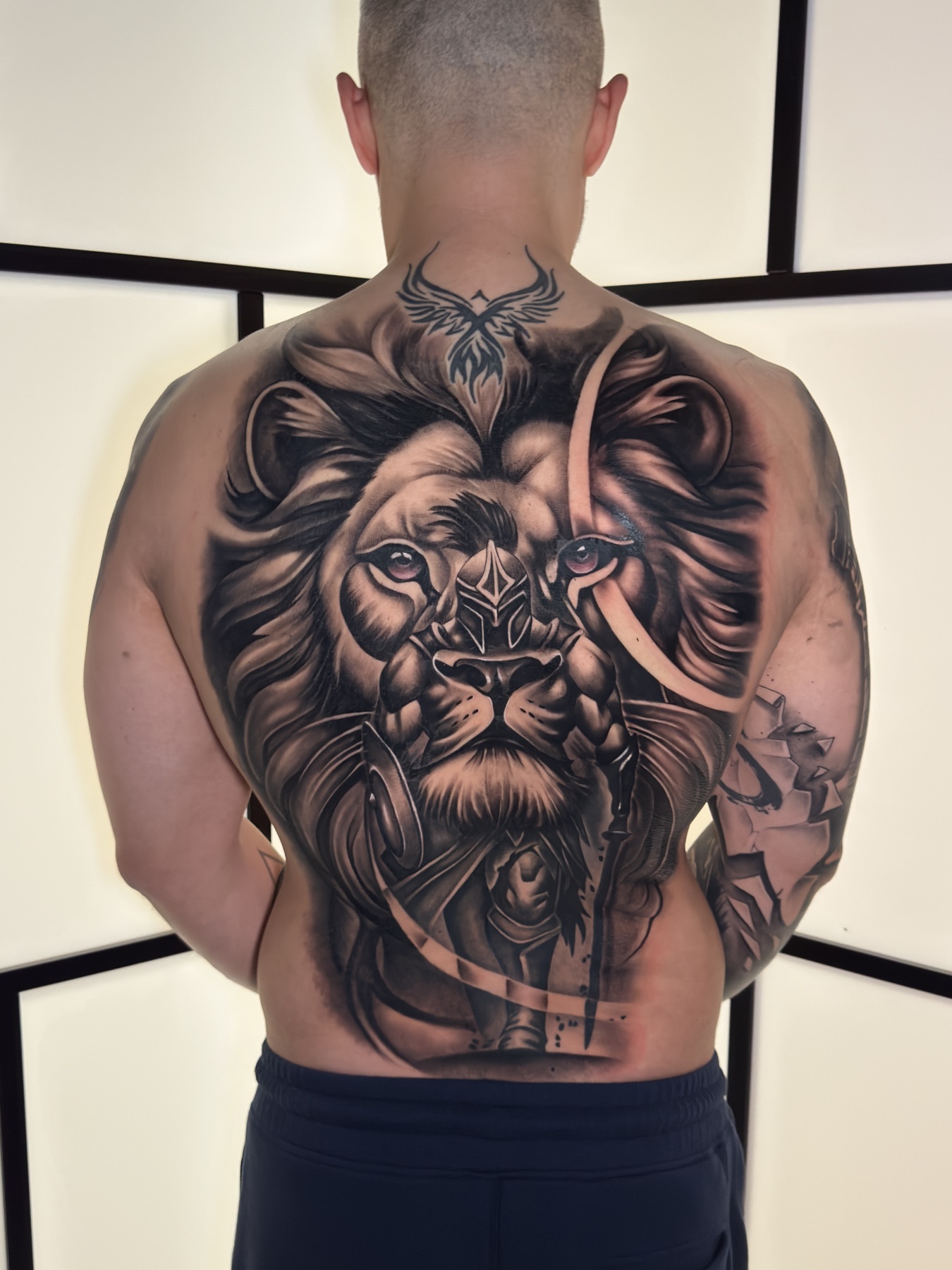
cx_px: 476
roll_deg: -1.4
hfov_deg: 40.7
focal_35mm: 35
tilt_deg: -10.6
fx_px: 1283
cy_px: 635
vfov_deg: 52.6
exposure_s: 1/40
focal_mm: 6.76
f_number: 1.78
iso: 400
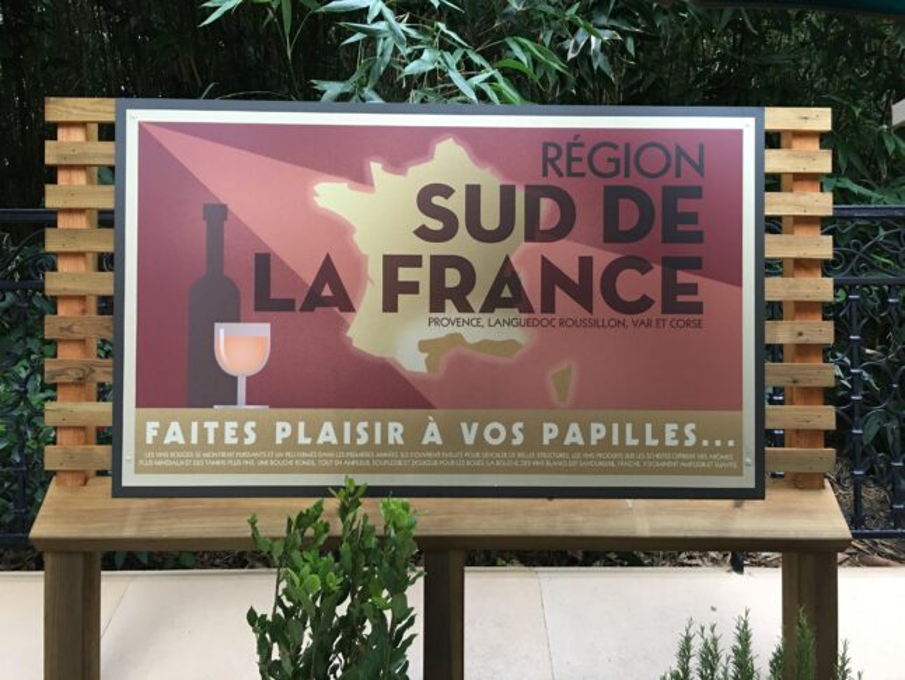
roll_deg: +0.7
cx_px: 452
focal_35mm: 29
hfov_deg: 61.6
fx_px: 758
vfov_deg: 48.3
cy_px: 340
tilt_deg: +2.1
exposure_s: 1/17
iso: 80
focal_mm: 4.15
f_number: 2.2
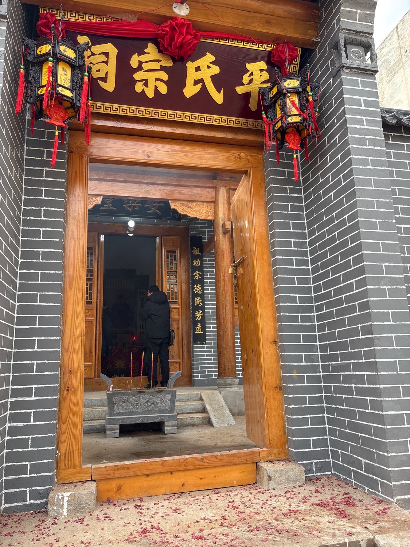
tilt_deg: +13.7
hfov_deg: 53.1
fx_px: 411
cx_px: 205
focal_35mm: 26
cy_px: 274
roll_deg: +2.2
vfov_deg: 67.3
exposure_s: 1/369
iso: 50
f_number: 1.6
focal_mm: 5.96
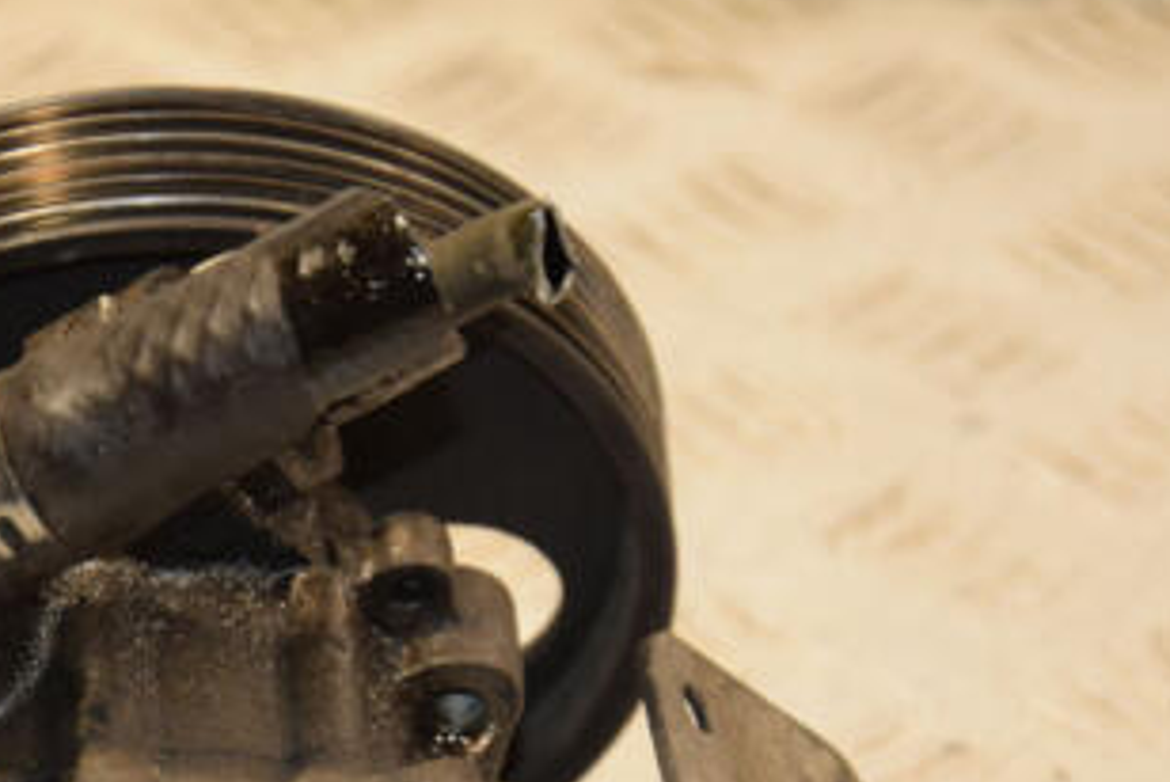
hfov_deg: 7.2
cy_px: 729
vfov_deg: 4.8
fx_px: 9304
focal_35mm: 286
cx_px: 327
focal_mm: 98
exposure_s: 1/100
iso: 800
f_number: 5.6
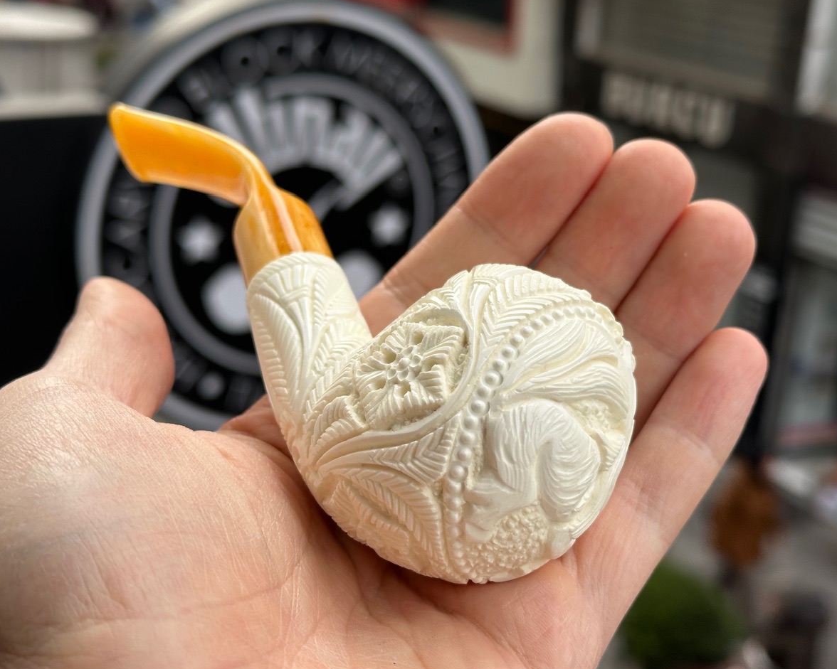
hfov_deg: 36.7
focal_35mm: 51
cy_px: 337
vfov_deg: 29.7
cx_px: 409
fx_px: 1263
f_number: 1.78
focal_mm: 6.86
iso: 64
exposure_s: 1/1019
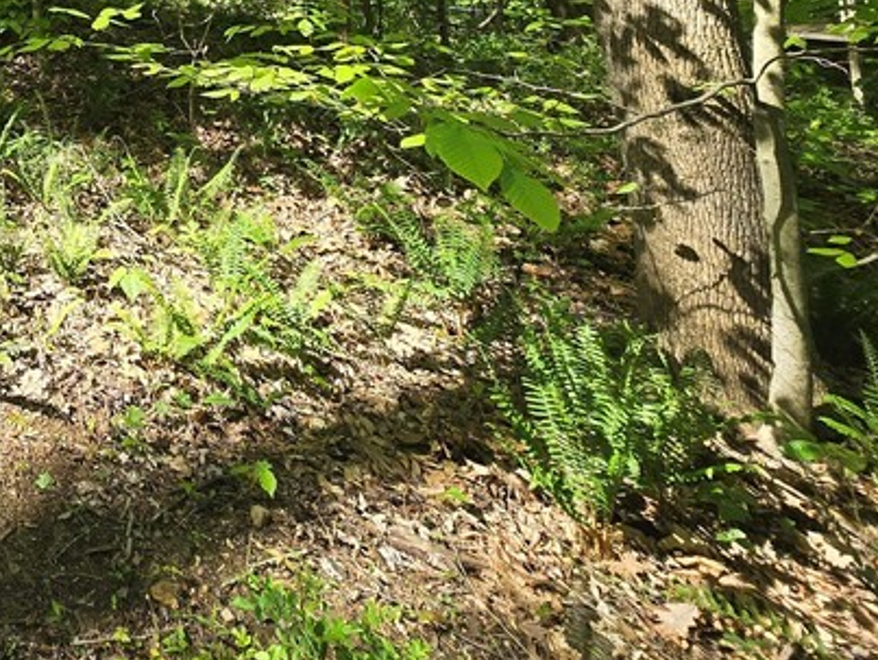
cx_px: -142
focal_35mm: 33
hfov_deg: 41.0
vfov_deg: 33.7
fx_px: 838
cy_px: -157
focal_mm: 2.2
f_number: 2.2
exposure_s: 1/185
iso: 50
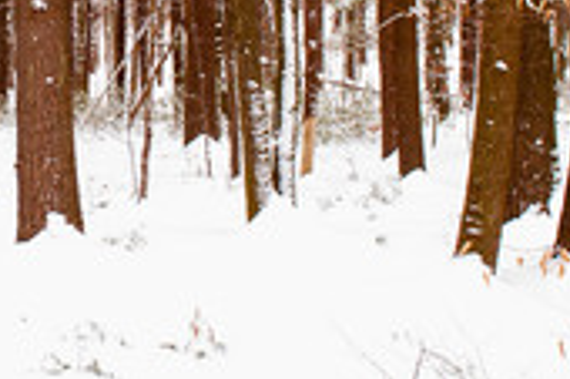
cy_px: -65
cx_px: -15
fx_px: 1345
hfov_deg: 22.9
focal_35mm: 85
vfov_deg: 15.5
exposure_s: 1/10
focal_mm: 24
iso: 200
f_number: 7.1
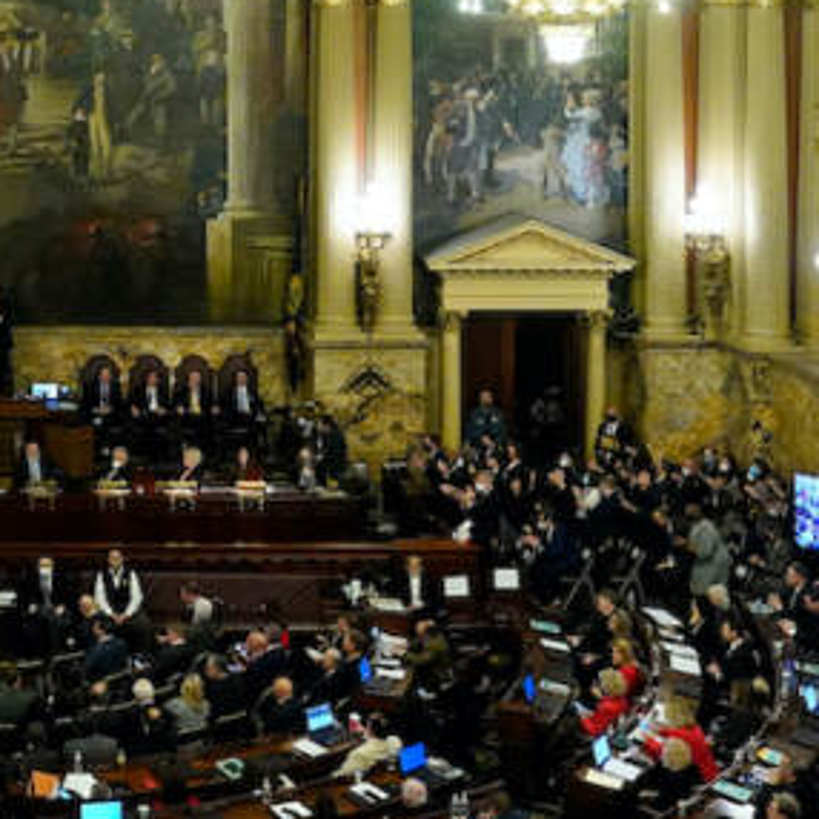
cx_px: -52
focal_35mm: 73
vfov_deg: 22.8
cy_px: 24
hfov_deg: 22.5
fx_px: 1954
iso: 8000
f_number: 2.8
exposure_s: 1/320
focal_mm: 24
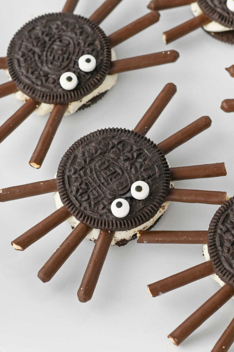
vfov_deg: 39.6
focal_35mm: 50
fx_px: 488
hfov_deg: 27.0
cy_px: 176
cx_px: 117
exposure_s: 1/80
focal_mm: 50
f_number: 6.3
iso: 250
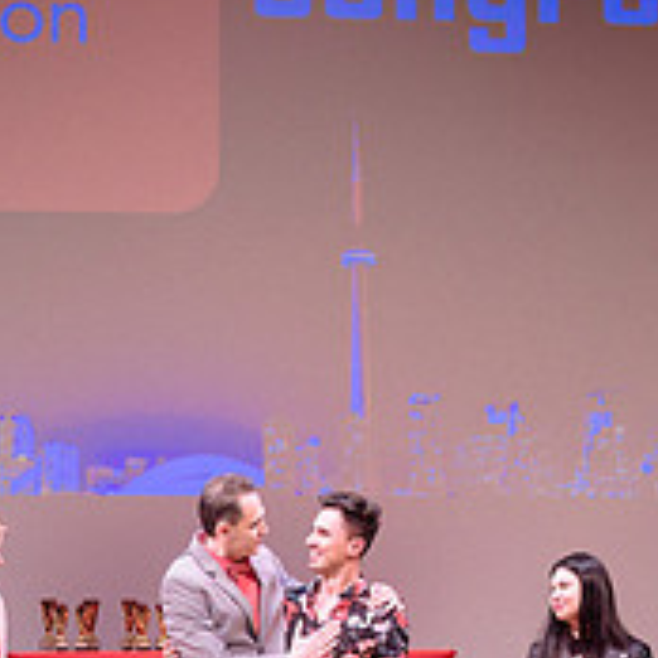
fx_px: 2882
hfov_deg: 13.0
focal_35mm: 134
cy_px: 391
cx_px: 456
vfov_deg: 13.0
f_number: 3.2
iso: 1250
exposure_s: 1/320
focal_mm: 46
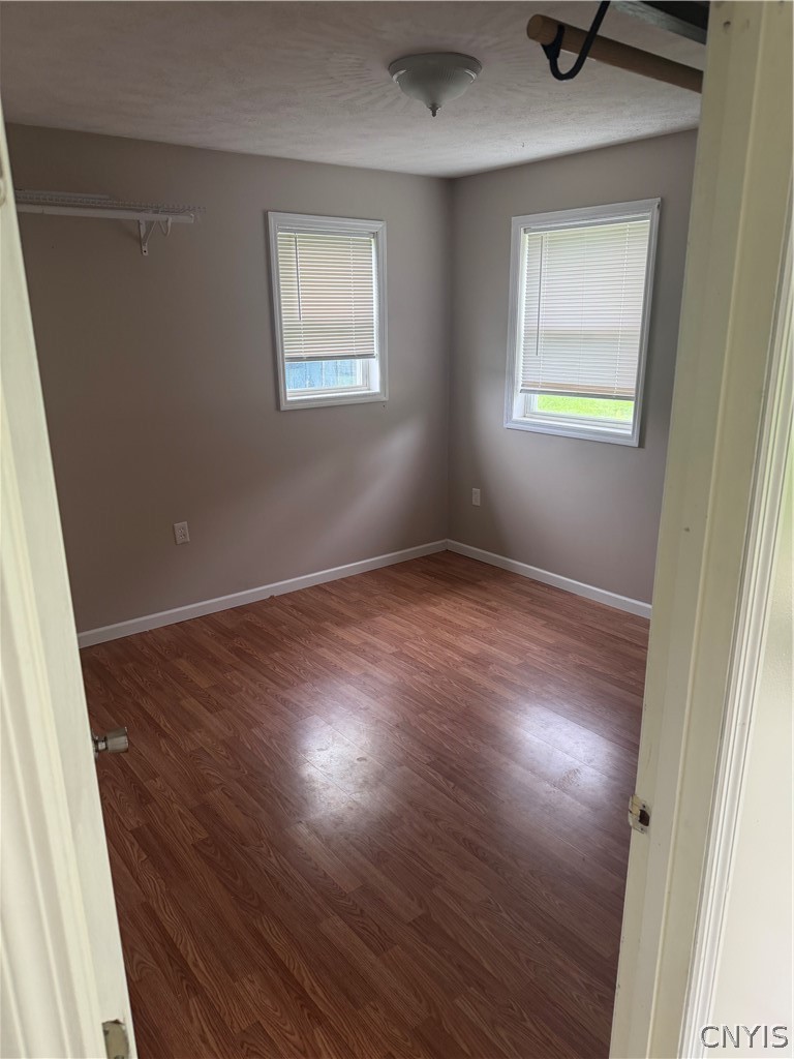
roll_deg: +0.7
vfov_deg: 71.6
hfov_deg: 56.8
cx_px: 397
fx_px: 734
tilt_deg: -16.8
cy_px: 530
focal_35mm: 24
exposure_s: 1/100
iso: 200
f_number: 1.78
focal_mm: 6.76
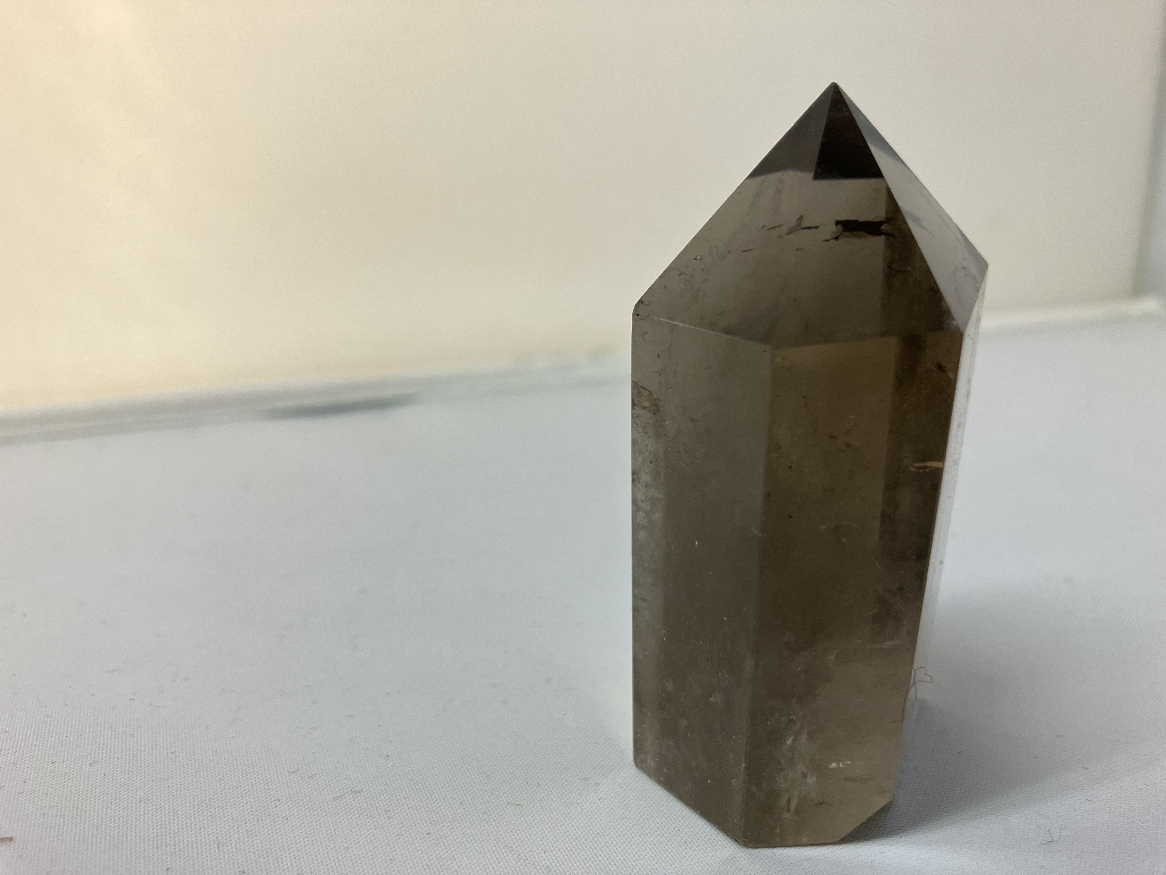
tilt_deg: -14.4
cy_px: 438
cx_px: 583
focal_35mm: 28
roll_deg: +0.8
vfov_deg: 49.7
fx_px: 943
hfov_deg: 63.4
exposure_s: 1/100
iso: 64
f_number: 1.8
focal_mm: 3.99
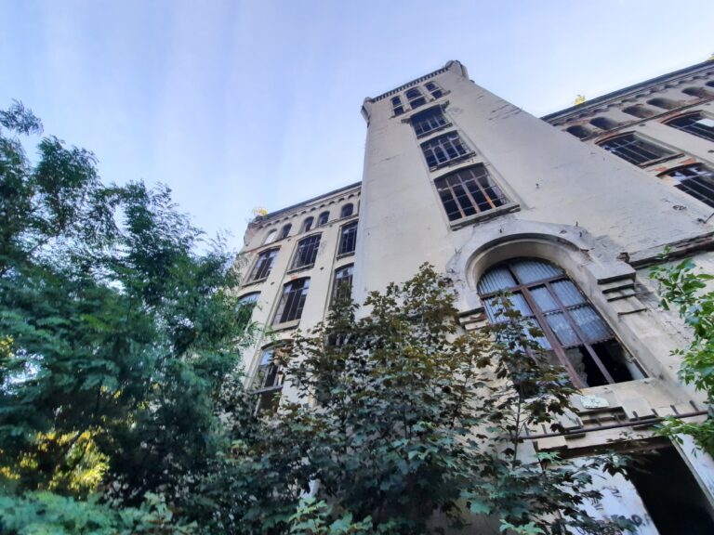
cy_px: 268
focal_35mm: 13
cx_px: 357
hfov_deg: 106.2
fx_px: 268
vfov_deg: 89.9
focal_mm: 1.74
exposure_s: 1/161
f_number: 2.2
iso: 40
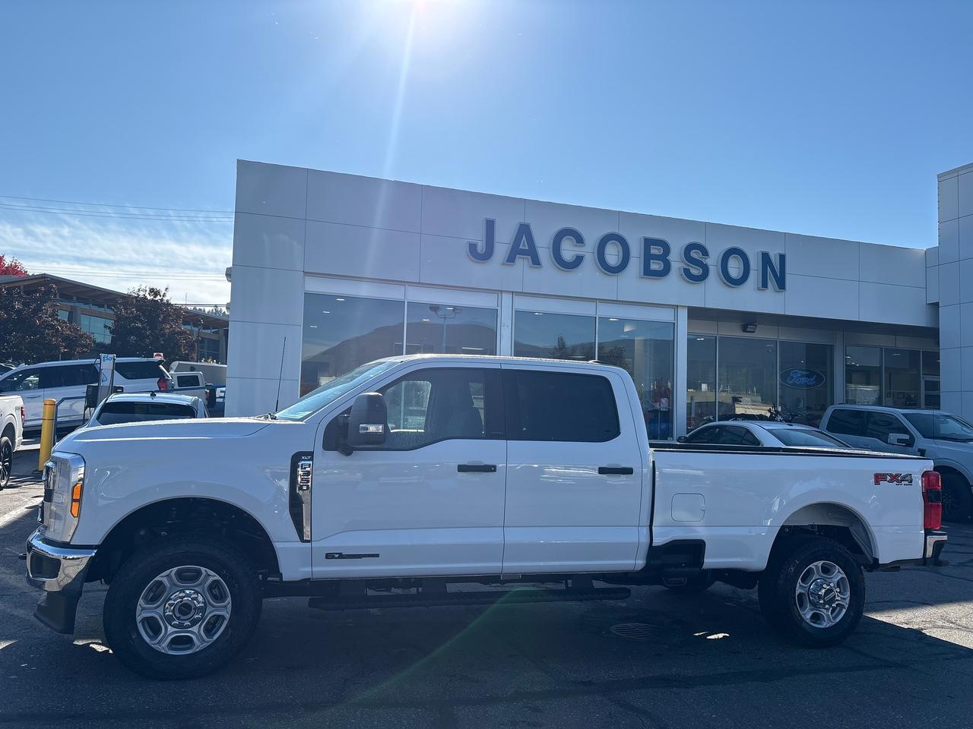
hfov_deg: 67.3
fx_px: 731
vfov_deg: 53.1
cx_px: 486
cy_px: 364
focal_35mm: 26
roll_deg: -1.7
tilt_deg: +4.2
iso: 50
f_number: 1.6
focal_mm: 5.96
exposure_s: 1/4950
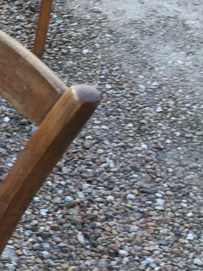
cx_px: -177
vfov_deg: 16.8
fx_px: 915
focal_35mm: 117
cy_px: 143
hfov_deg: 11.6
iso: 32
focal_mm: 3.3
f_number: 2.4
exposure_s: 1/100
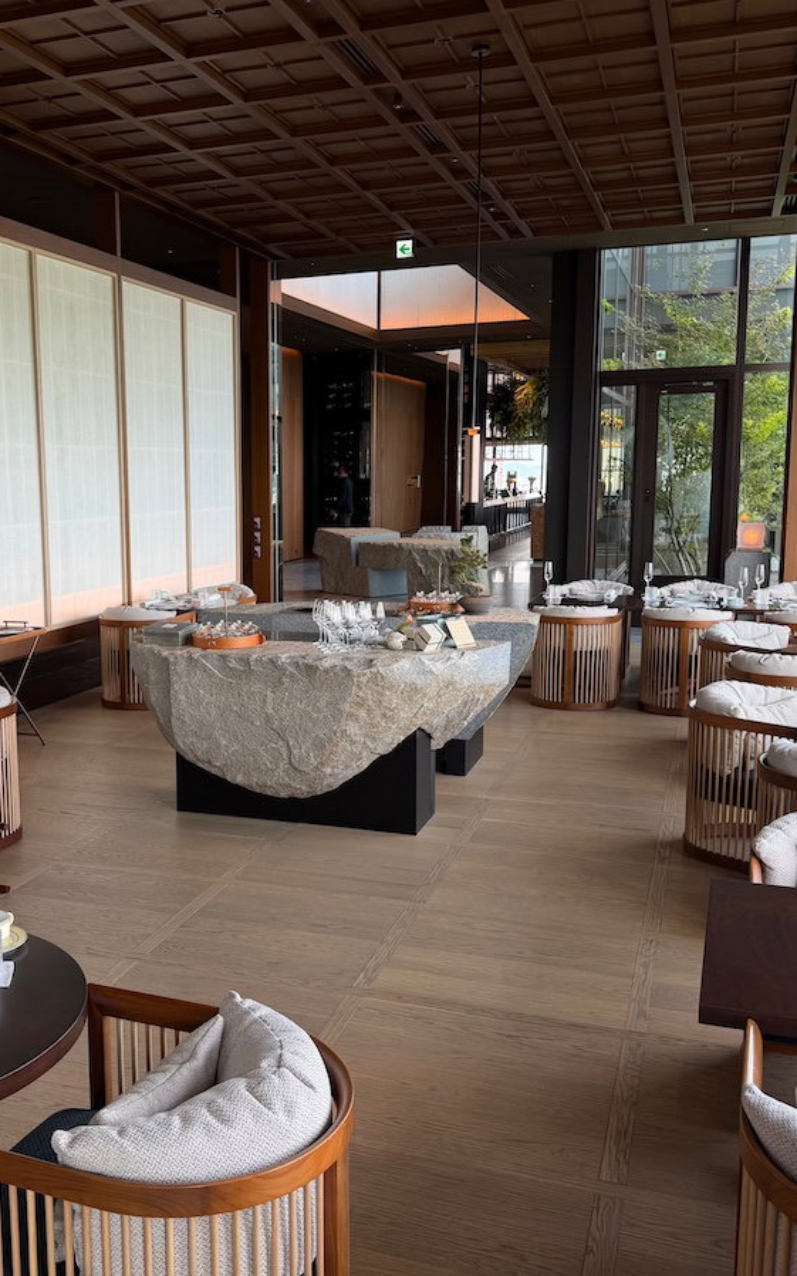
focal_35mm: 34
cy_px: 638
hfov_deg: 36.7
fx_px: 1182
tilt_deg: -9.1
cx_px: 233
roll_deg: +0.7
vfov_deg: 56.7
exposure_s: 1/189
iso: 64
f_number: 1.78
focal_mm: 6.76
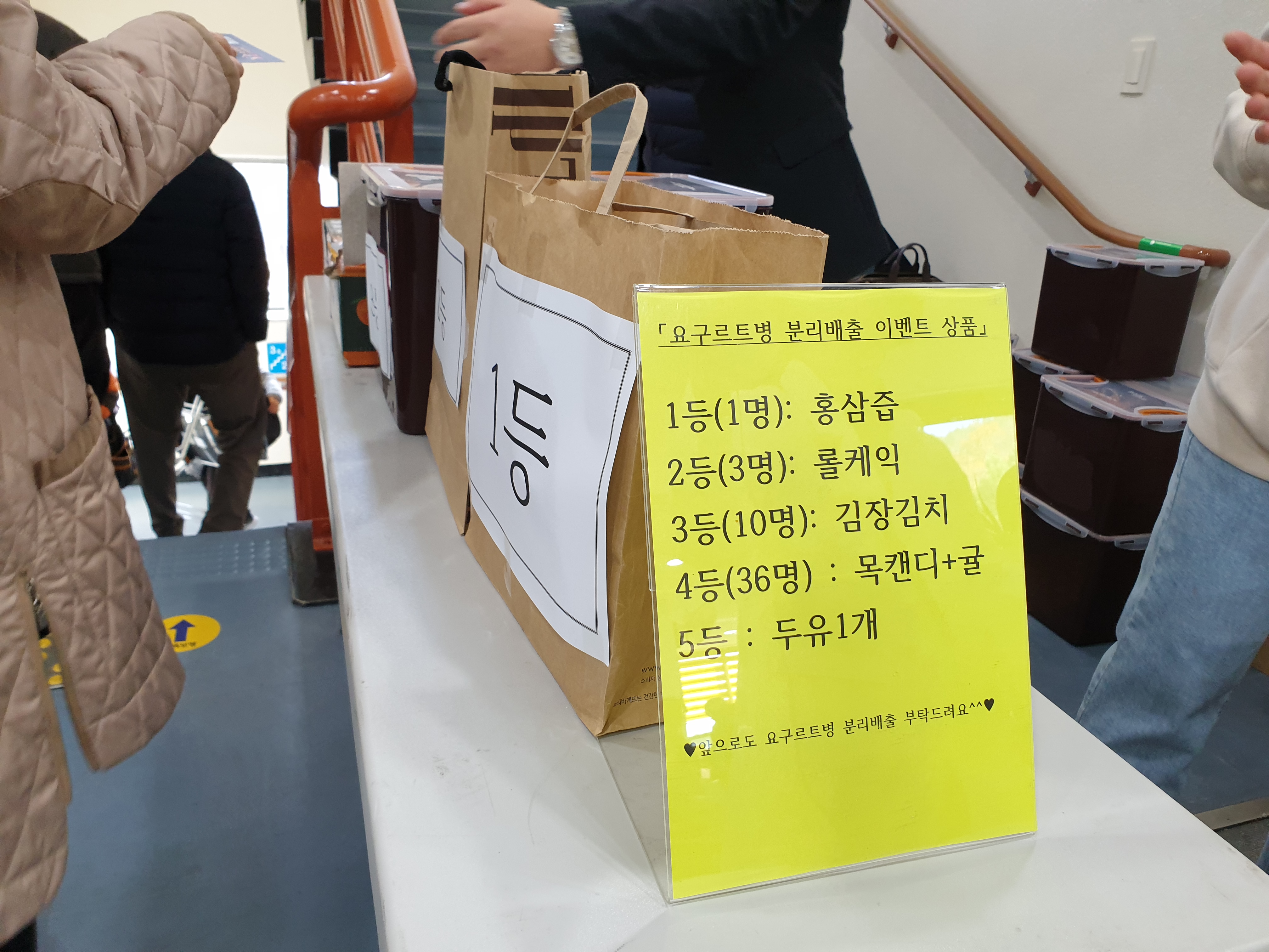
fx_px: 953
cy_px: 476
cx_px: 634
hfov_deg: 67.3
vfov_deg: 53.1
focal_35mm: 26
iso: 125
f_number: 2.4
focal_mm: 4.3
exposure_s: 1/60
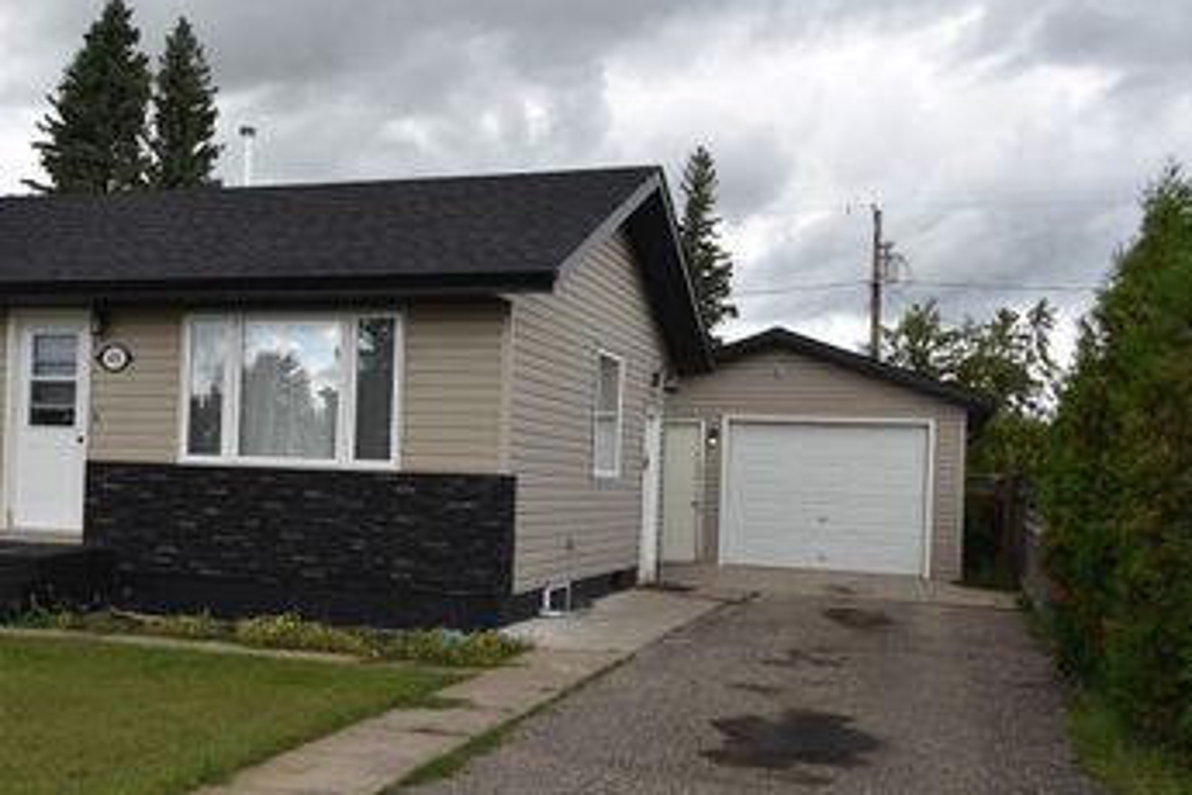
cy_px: 458
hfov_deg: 45.9
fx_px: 1391
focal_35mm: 42
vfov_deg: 31.8
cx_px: 422
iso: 100
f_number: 6.3
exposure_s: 1/160
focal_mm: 29
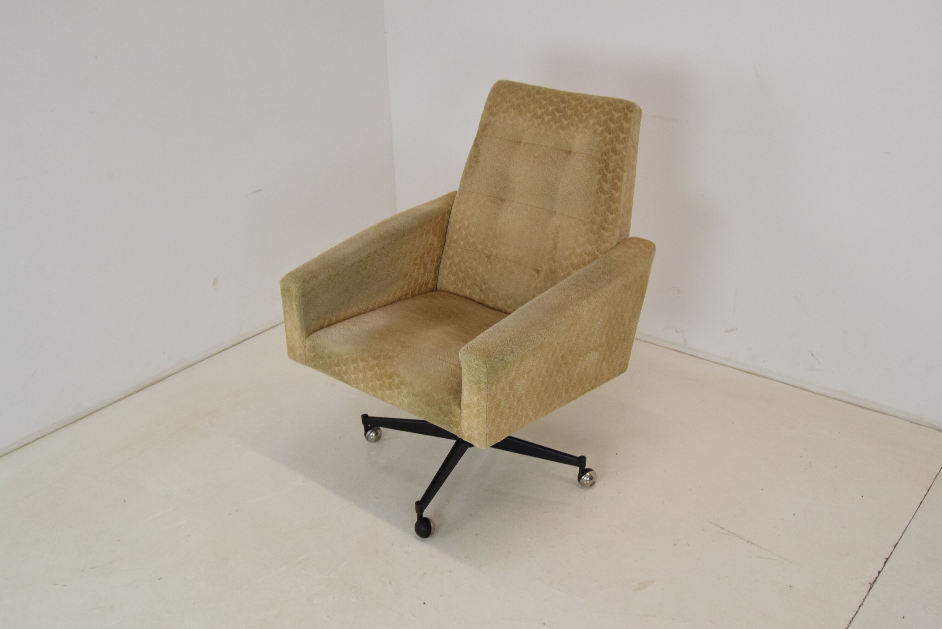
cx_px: 471
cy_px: 314
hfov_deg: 53.1
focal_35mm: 36
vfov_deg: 36.9
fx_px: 943
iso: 1600
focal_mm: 24
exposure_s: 1/250
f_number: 8
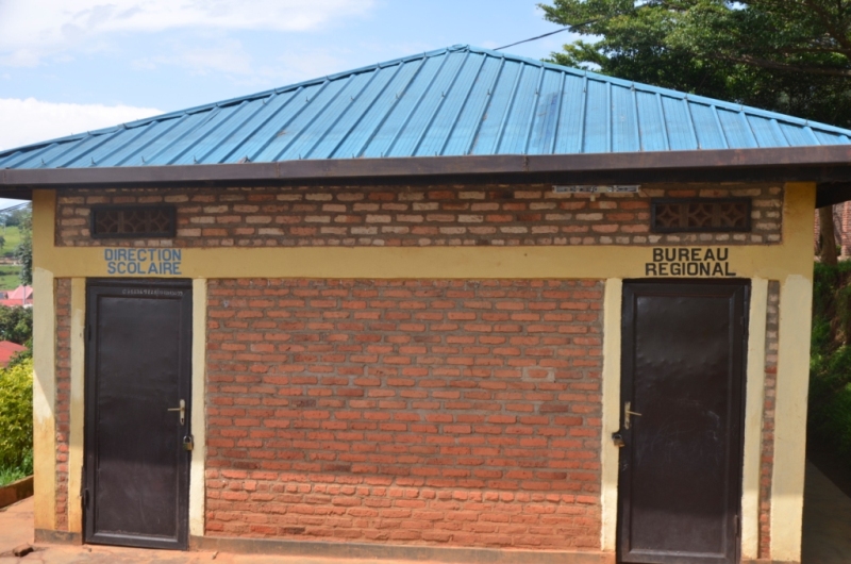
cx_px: 426
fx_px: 920
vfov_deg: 34.1
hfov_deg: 49.6
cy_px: 282
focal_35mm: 39
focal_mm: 26
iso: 100
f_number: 6.3
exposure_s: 1/250
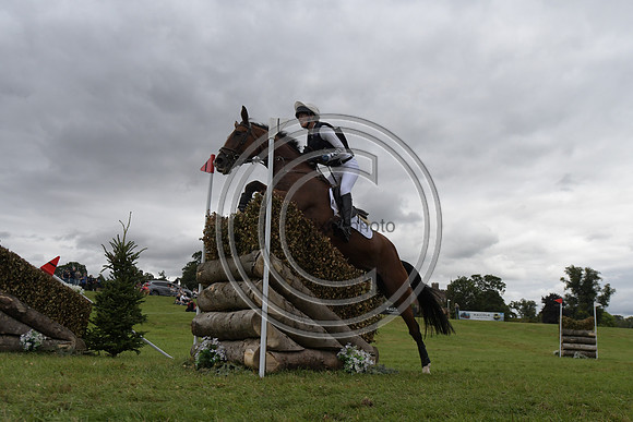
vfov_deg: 40.0
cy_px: 211
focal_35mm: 33
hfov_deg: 57.2
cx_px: 316
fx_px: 580
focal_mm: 22
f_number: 5.6
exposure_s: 1/4000
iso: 800
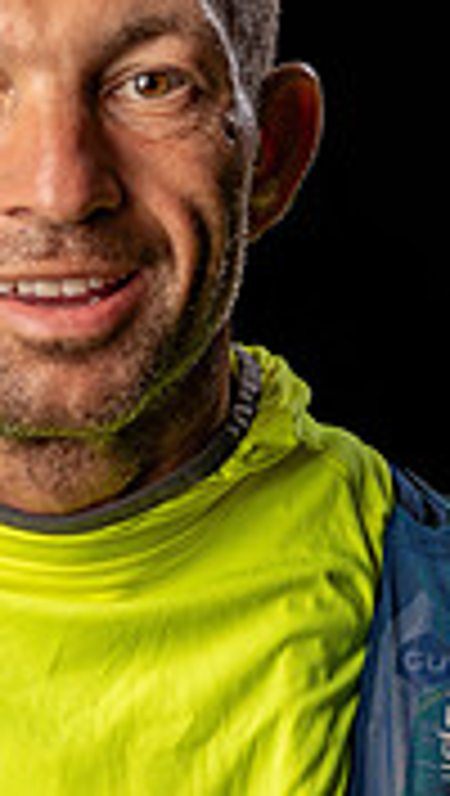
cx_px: 22
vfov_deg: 9.5
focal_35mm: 226
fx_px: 4778
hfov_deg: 5.4
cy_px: 459
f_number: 5.6
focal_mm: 85
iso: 100
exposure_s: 1/200
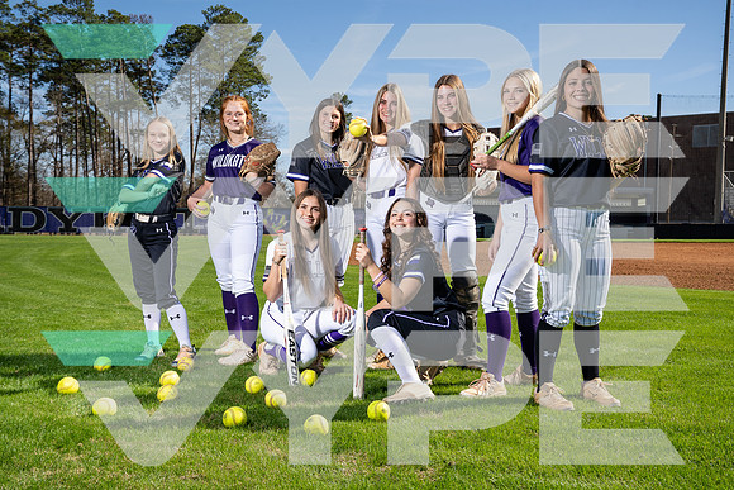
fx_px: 775
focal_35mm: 38
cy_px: 245
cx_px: 367
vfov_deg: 35.1
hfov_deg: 50.7
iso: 100
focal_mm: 38
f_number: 8
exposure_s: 1/250
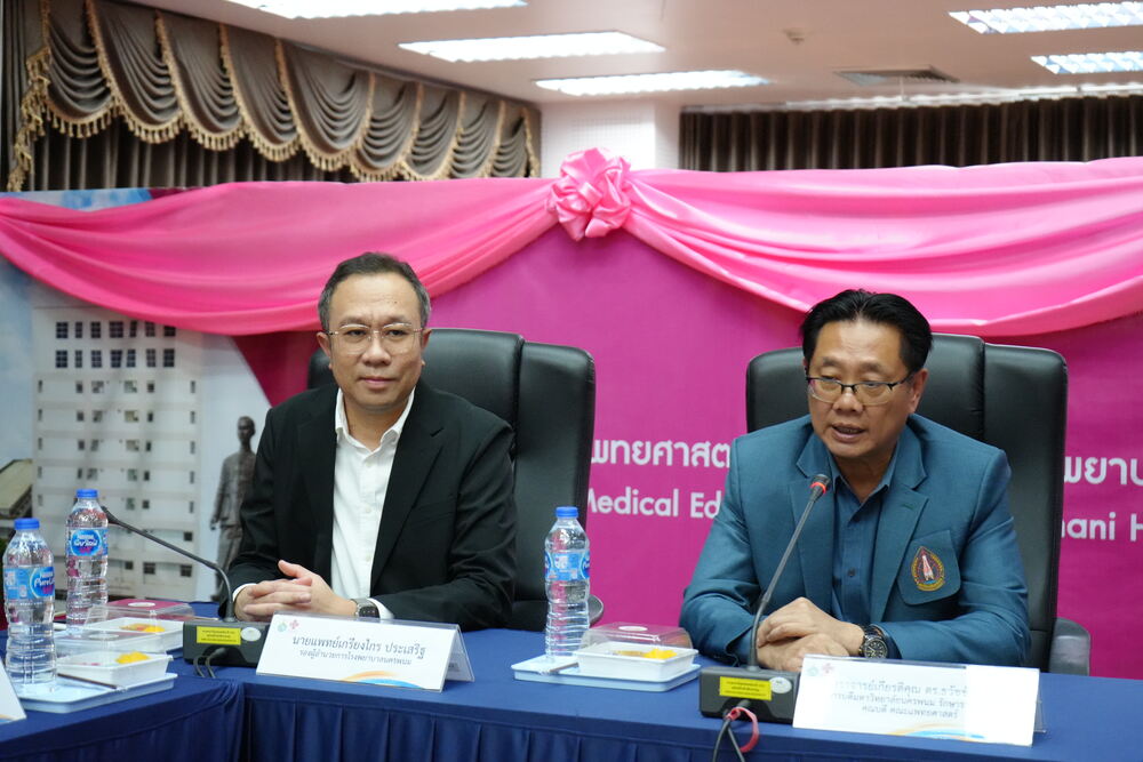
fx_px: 2000
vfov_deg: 21.6
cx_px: 572
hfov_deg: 31.9
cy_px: 381
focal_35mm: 63
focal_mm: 63
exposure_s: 1/200
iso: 8000
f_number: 5.6
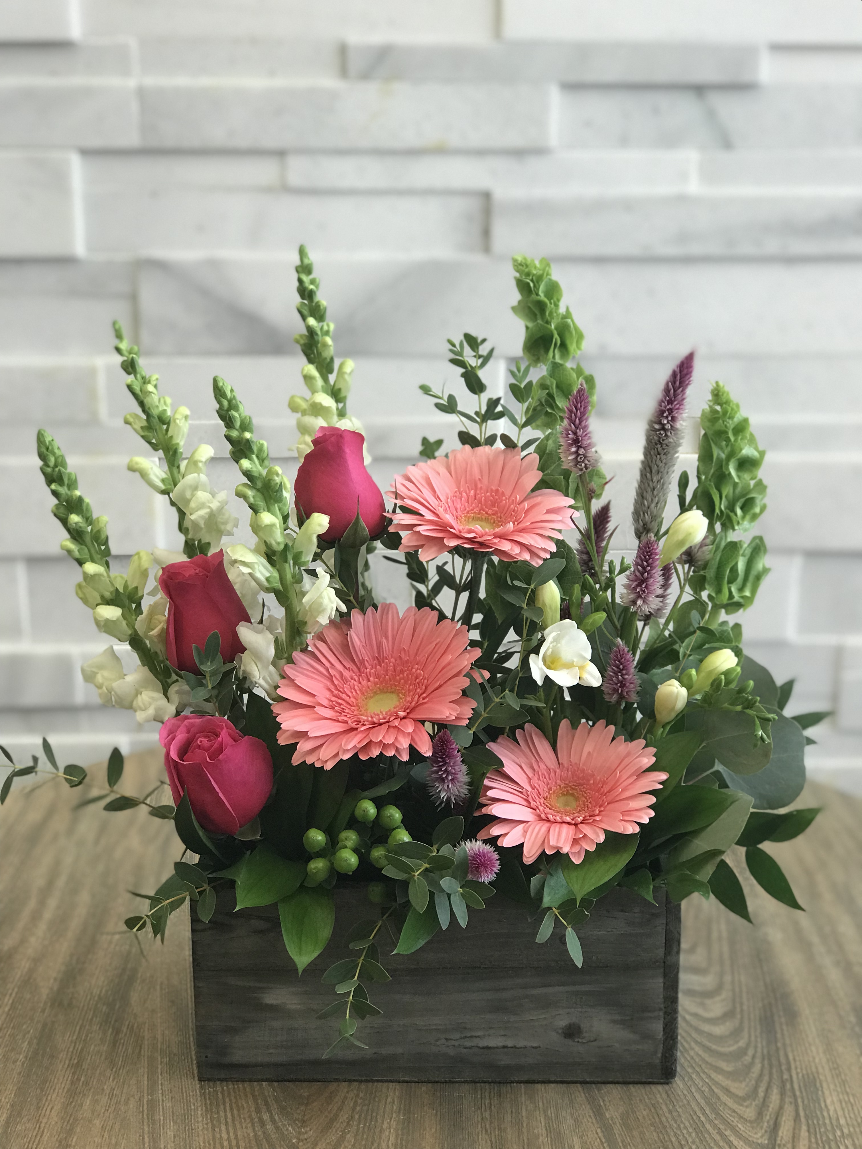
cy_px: 574
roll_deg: +0.1
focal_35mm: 57
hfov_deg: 25.7
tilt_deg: -16.9
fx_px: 1893
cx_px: 431
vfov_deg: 33.8
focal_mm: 6.6
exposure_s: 1/60
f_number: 2.8
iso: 50
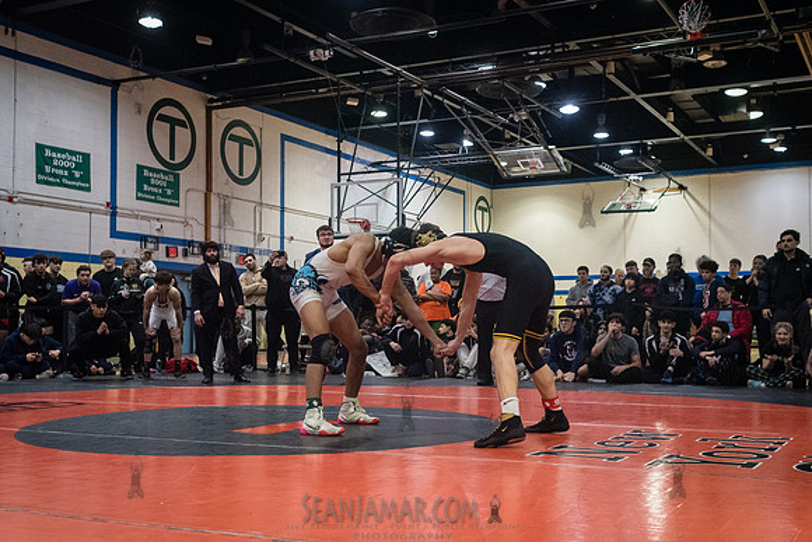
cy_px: 291
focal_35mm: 42
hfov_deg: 46.2
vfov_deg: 31.8
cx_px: 414
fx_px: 951
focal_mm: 35
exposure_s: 1/400
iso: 8000
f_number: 4
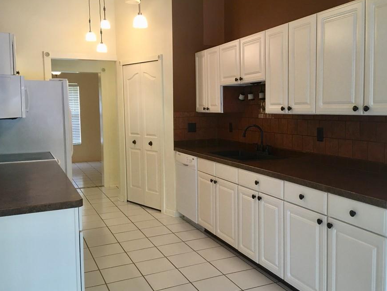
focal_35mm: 34
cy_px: 138
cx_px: 210
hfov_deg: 53.9
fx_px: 380
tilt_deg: -3.5
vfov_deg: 41.8
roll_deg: -0.4
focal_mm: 4.15
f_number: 2.2
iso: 40
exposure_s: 1/30
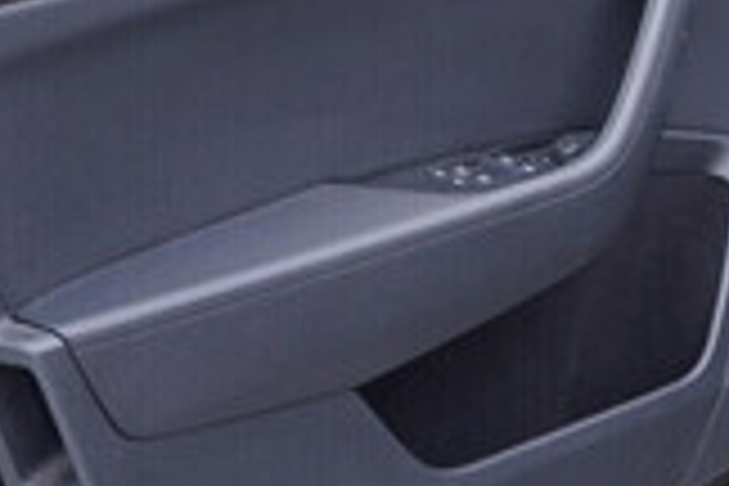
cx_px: 1004
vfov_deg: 11.1
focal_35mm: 122
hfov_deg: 15.8
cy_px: -7
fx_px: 2470
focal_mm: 24
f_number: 2.8
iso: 125
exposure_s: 1/40
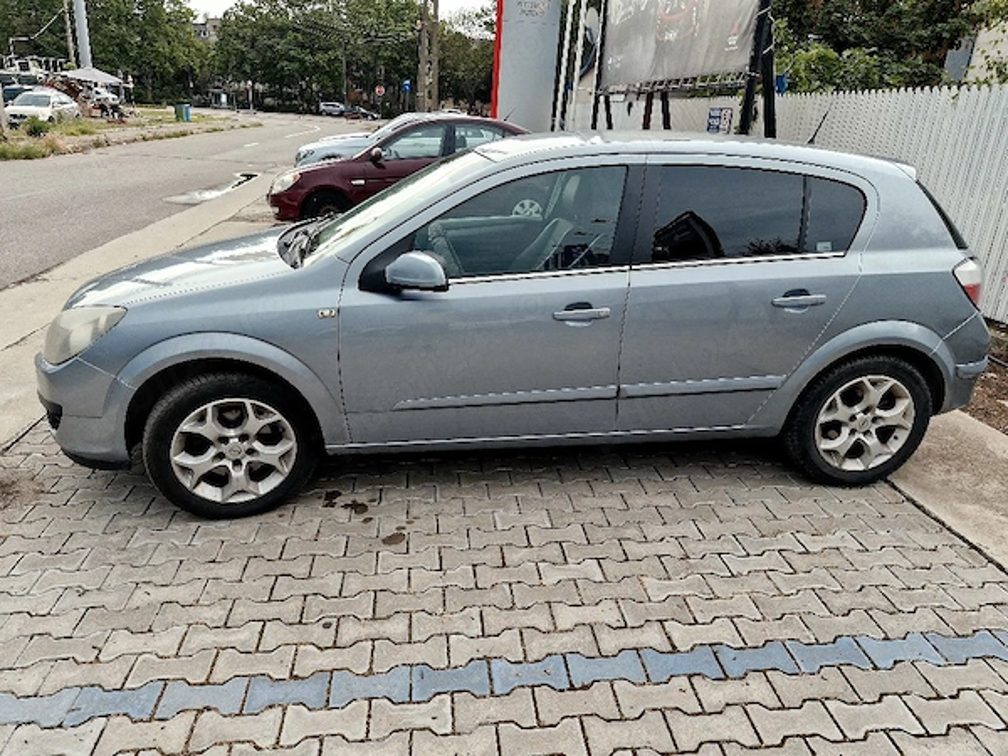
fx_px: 670
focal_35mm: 23
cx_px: 504
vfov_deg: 58.9
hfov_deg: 73.9
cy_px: 378
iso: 125
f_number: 1.8
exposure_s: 1/182
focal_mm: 5.54
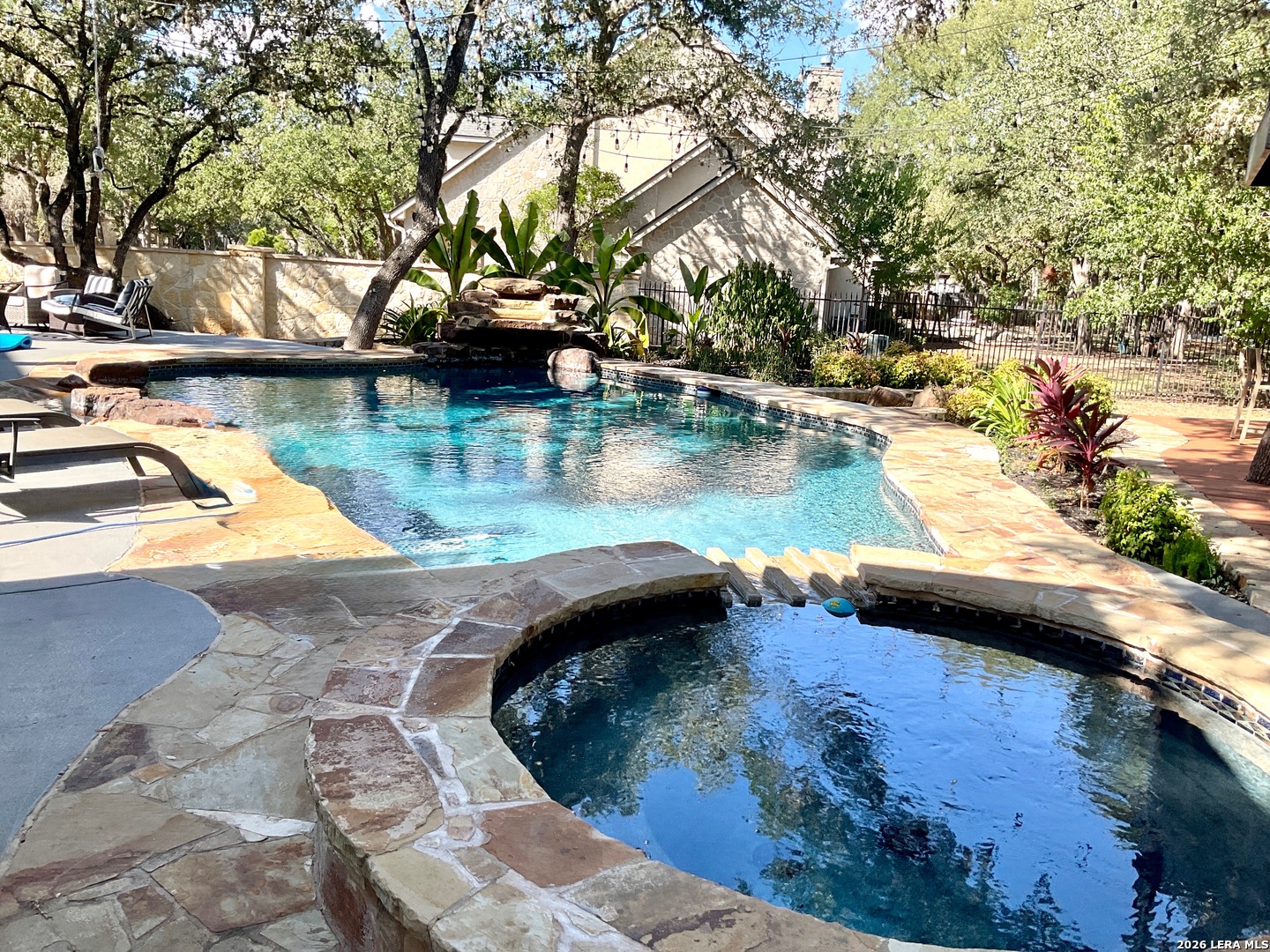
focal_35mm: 29
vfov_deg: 48.2
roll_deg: -4.3
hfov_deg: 61.7
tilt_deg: -12.8
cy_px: 476
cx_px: 635
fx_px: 1064
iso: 16
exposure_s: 1/491
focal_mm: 3
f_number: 1.8
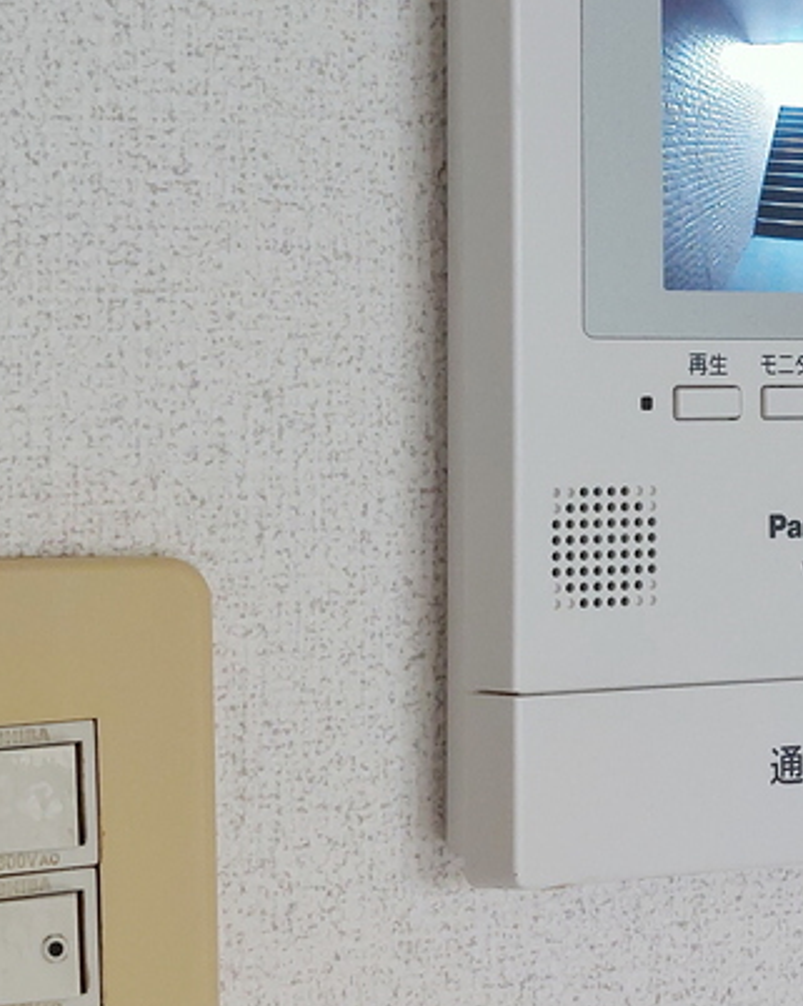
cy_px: 375
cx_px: 780
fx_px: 1665
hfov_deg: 25.9
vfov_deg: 33.4
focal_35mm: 56
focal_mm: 5.23
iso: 200
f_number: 1.8
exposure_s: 1/60
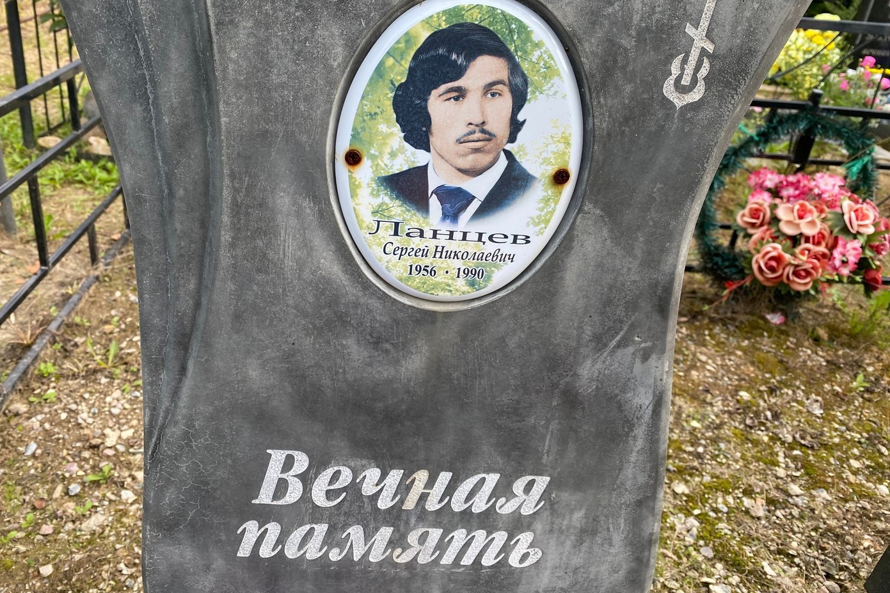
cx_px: 443
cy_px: 265
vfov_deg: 46.3
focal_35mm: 28
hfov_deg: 65.5
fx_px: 692
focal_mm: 4.25
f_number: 1.8
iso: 32
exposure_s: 1/454
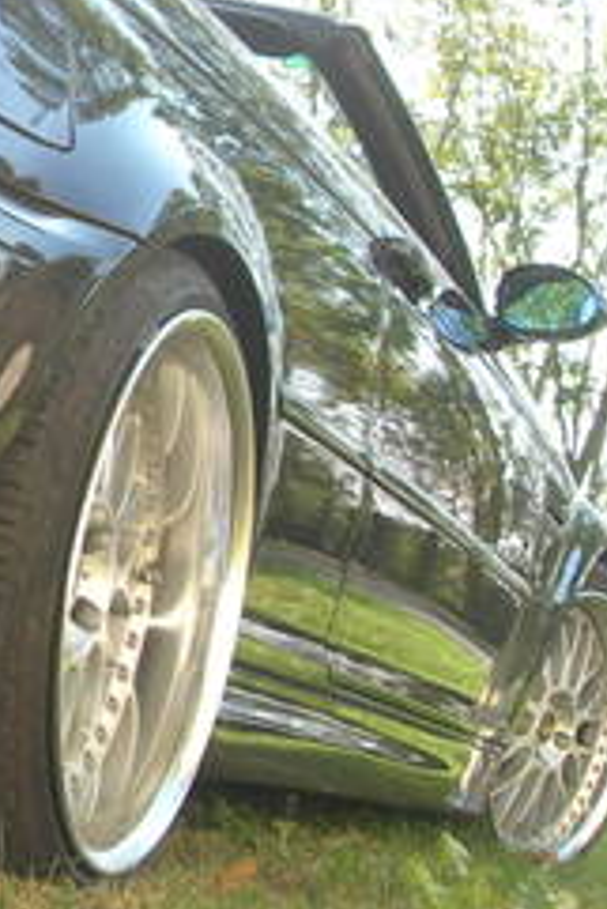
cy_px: 339
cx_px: -468
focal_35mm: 105
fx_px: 2652
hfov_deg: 12.1
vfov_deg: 19.4
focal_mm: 7.8
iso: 50
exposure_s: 1/70.8
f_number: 4.8
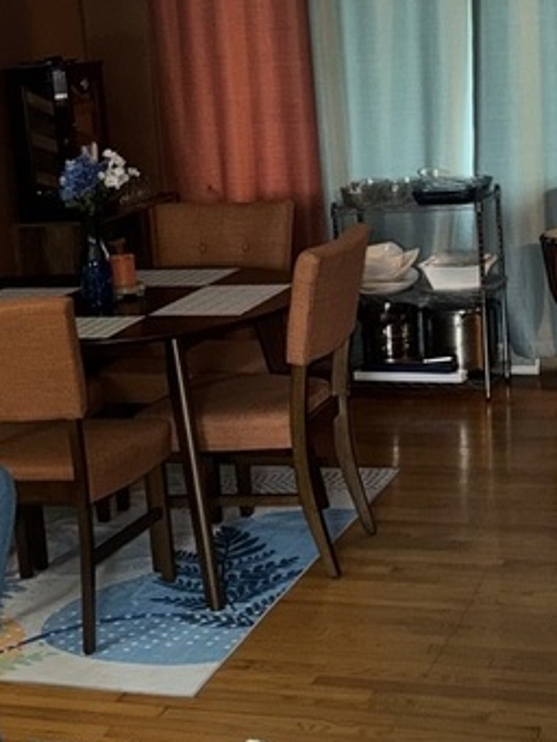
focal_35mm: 76
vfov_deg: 25.6
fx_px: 1630
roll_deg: +6.3
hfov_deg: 19.4
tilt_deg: -14.0
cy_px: 392
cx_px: 239
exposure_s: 1/9
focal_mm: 6.76
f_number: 1.78
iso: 160
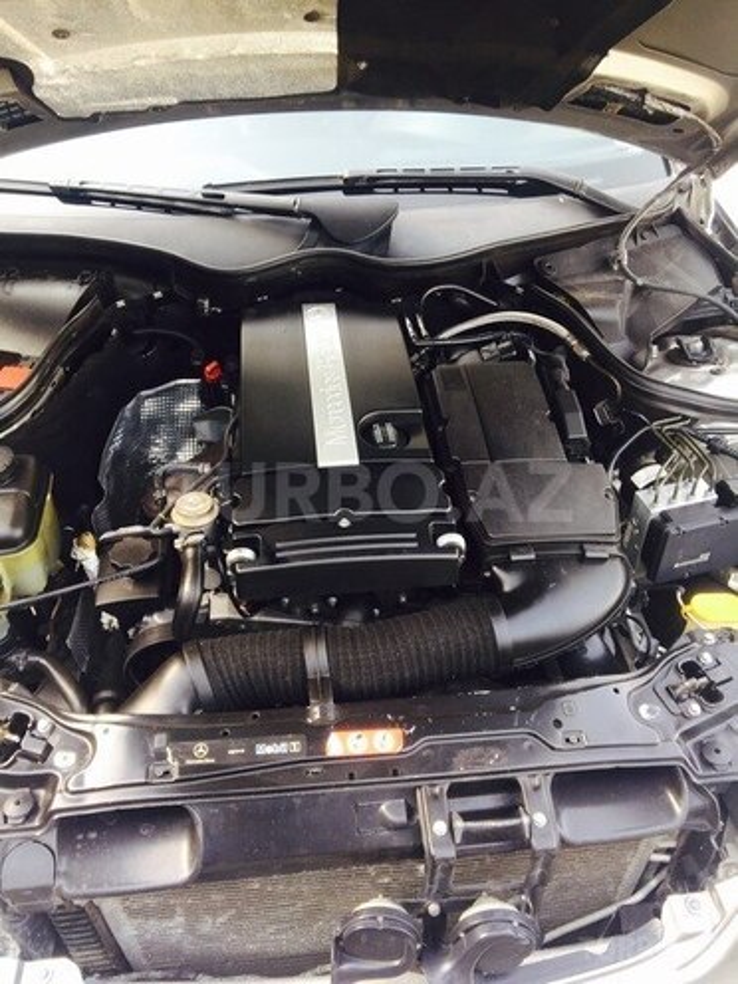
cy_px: 492
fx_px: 824
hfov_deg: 48.2
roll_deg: -1.5
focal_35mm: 29
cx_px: 369
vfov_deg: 61.7
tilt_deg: -39.5
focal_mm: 4.15
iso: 32
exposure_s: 1/50
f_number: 2.2
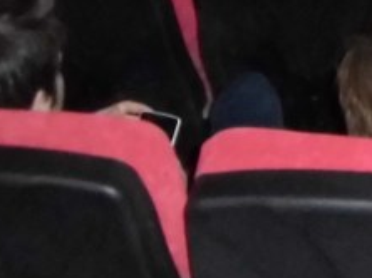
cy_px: -328
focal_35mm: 120
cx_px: 659
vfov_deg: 10.9
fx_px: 1288
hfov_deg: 14.5
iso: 400
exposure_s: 1/60
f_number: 2.8
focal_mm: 4.7
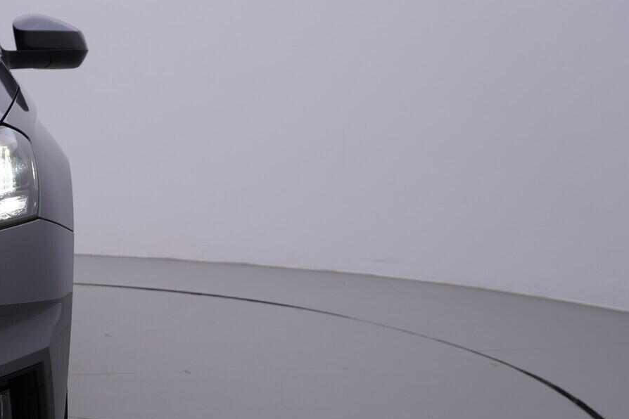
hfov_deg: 33.5
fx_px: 1013
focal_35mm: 58
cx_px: 129
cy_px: 325
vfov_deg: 23.1
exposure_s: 1/125
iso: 125
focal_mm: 24
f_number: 5
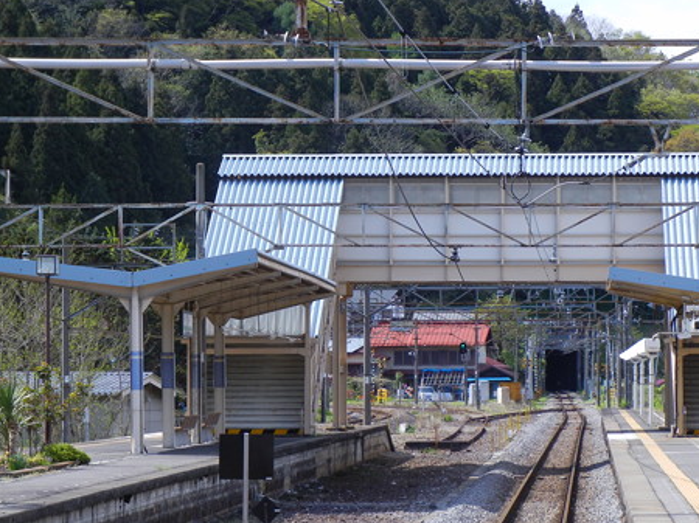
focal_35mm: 161
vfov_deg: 9.2
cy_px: 306
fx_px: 3249
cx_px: 359
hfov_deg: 12.3
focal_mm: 20.9
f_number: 4.6
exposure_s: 1/578
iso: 160
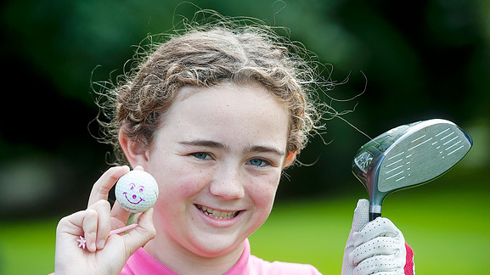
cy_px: 158
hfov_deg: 10.8
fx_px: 2597
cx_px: 245
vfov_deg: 6.1
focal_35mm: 200
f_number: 4.5
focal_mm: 190
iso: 320
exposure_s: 1/640
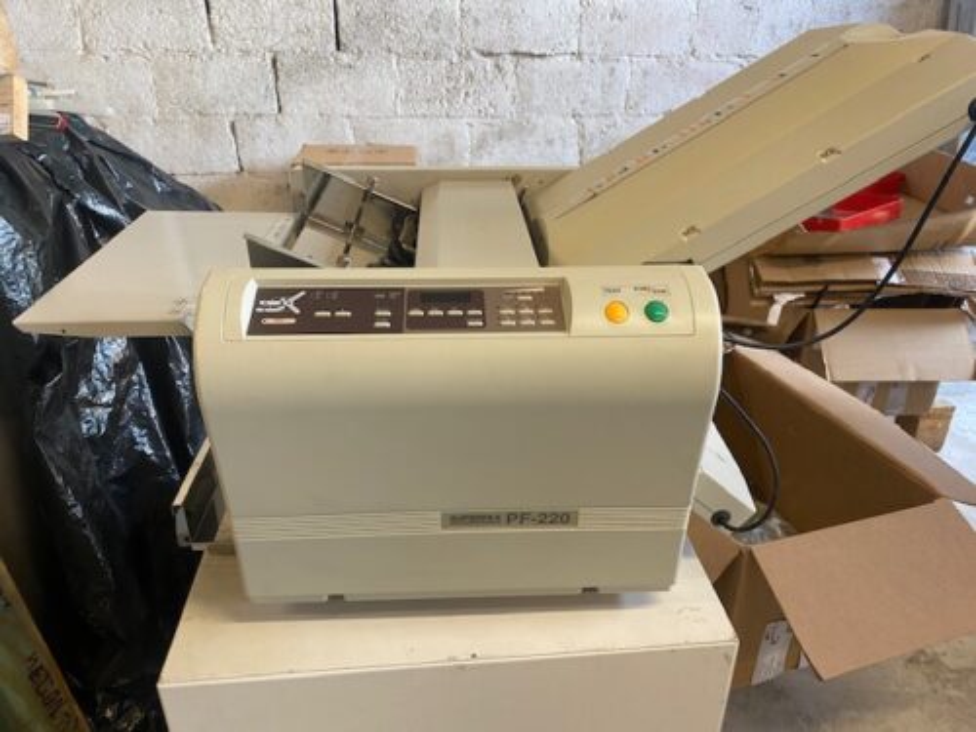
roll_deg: -0.1
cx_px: 488
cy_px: 366
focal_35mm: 26
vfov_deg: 53.1
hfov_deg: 67.3
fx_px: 733
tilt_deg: -26.9
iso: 80
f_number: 1.8
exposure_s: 1/50
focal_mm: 4.25
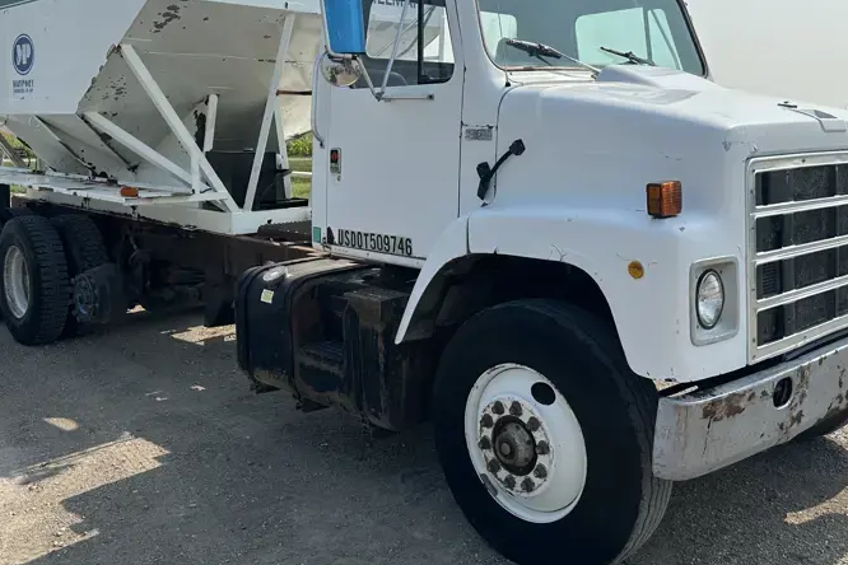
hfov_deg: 53.1
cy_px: 192
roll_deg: +0.4
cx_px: 427
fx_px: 848
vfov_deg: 36.5
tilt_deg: -4.1
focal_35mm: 36
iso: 80
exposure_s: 1/7042
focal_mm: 6.86
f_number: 1.78
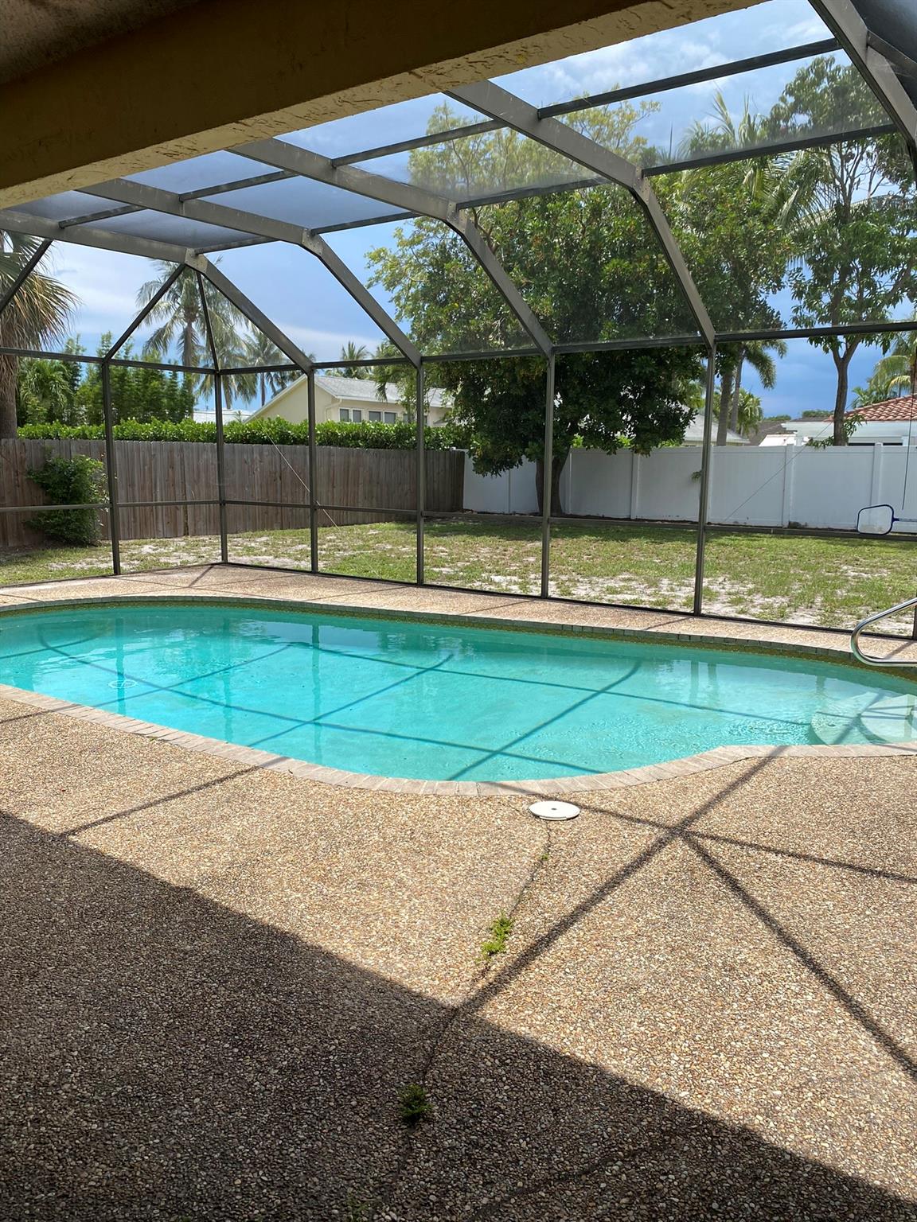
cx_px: 458
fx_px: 918
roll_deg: +0.0
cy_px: 611
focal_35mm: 26
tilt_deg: -8.6
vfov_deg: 67.3
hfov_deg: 53.1
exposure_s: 1/1701
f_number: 1.8
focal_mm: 4.25
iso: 32
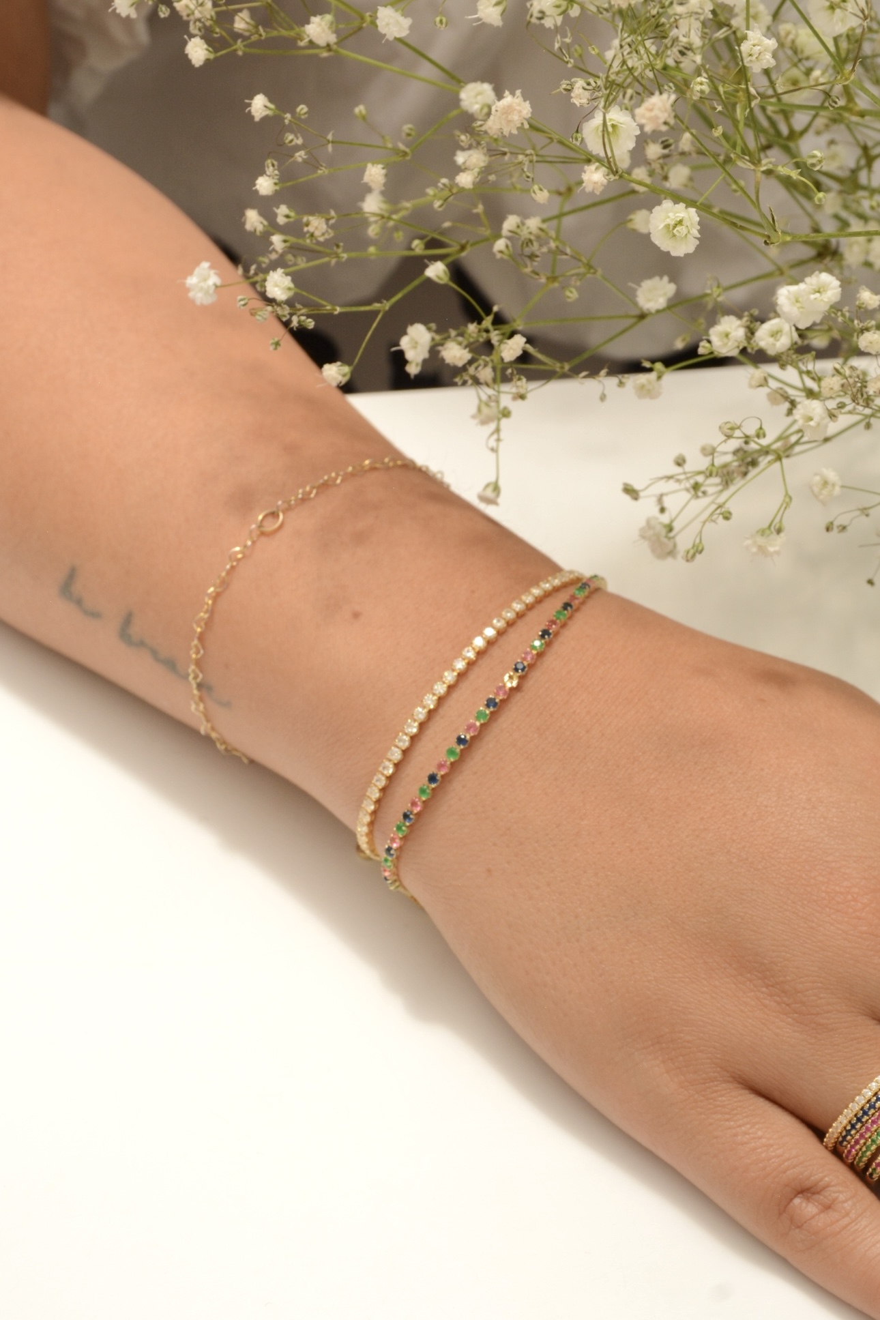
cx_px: 440
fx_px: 2200
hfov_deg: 22.6
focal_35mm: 60
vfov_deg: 33.4
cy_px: 660
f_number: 13
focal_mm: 40
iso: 500
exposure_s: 1/640
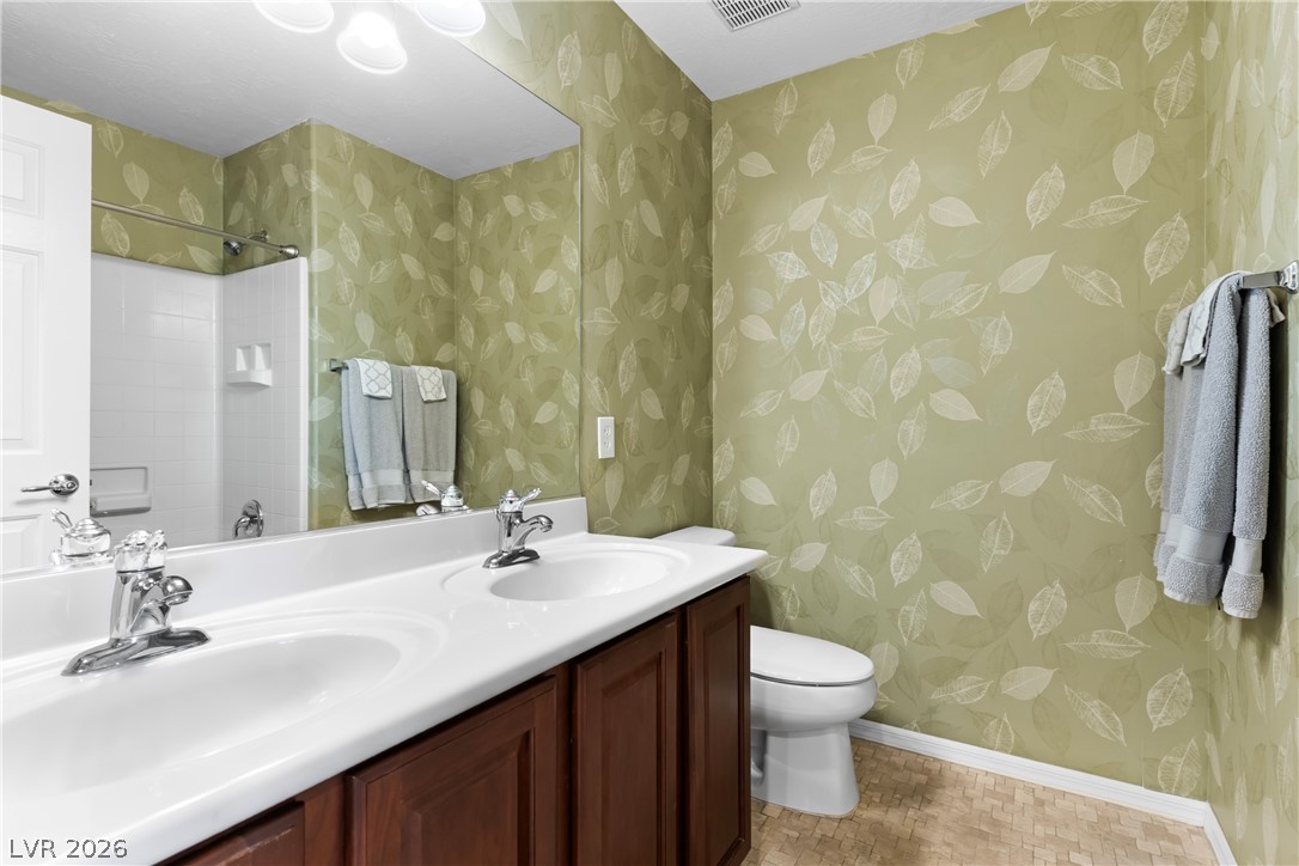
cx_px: 650
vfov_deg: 70.4
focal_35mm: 17
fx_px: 613
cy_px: 433
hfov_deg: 93.3
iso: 400
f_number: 8
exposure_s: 1/6
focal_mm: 17
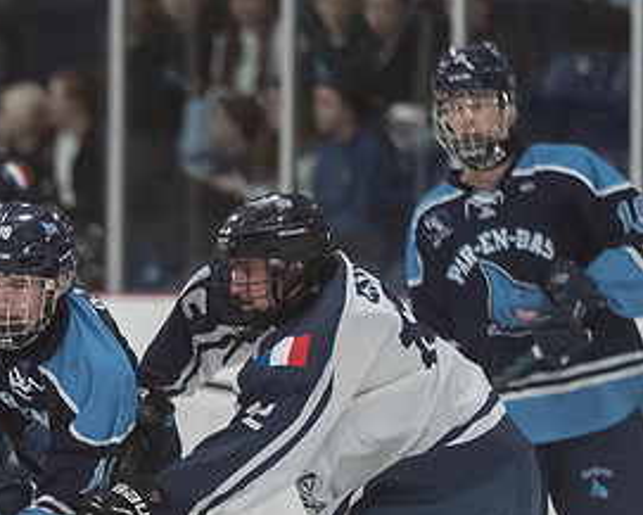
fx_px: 14640
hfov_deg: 2.5
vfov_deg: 2.0
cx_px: -17
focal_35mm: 769
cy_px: 530
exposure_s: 1/1250
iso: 2500
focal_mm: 200
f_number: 2.8
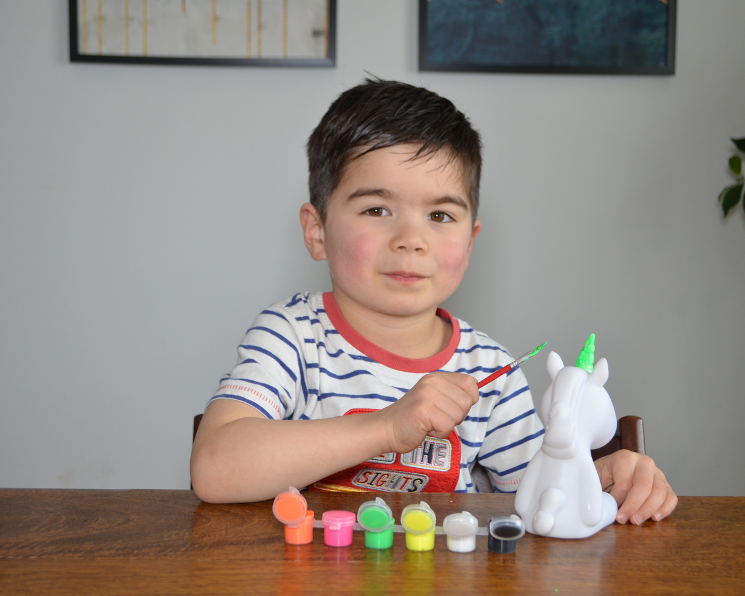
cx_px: 417
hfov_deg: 34.1
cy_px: 300
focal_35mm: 55
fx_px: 1213
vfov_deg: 27.6
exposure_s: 1/30
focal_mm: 32
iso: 400
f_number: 4.8
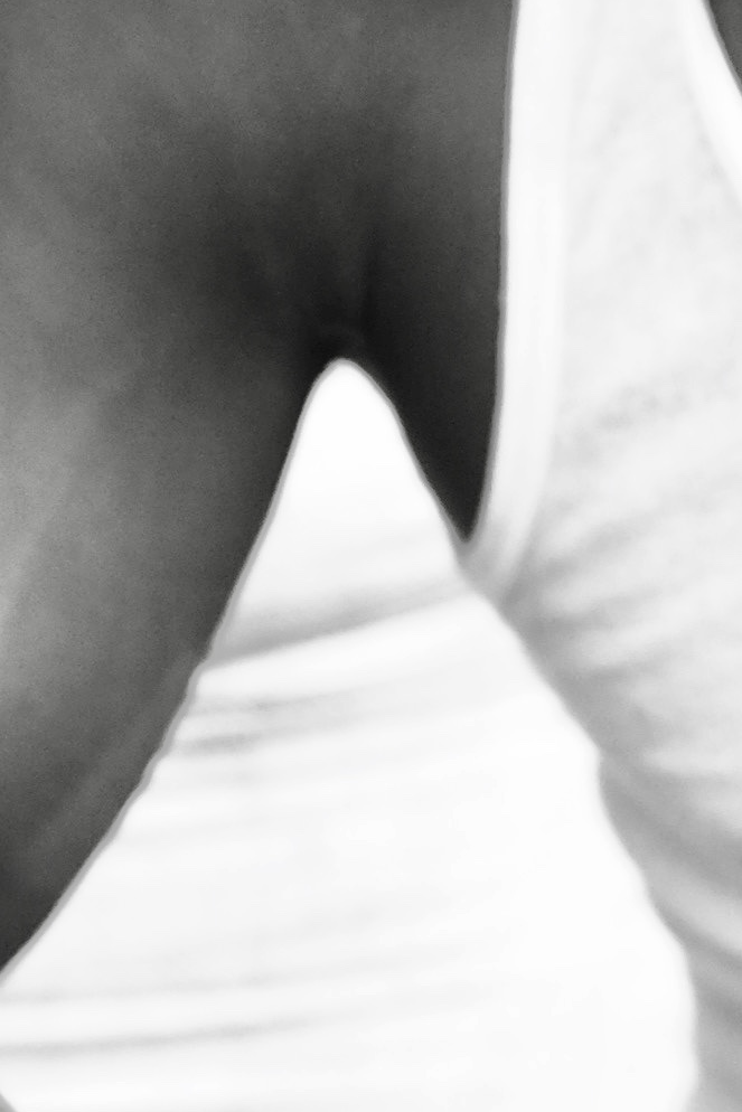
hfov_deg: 5.2
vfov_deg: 7.9
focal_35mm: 261
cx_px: 1128
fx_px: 8066
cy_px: 586
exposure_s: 1/3000
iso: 400
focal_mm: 35
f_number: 2
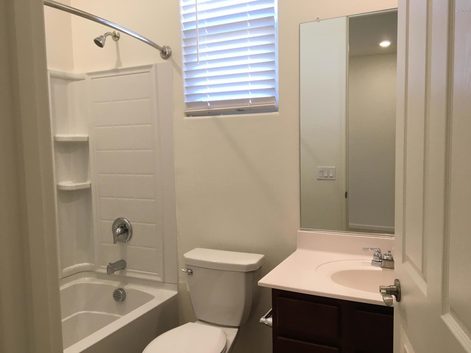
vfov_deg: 48.2
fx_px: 395
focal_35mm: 29
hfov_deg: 61.7
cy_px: 176
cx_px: 236
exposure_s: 1/30
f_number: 2.2
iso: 32
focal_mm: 4.15
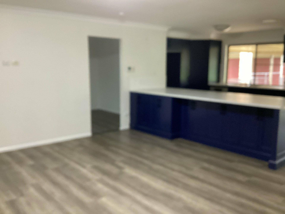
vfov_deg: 45.4
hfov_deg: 58.4
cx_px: 142
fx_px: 255
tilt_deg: -8.6
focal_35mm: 31
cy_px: 107
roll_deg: -0.2
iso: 400
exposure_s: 1/33
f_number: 2.4
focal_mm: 3.3
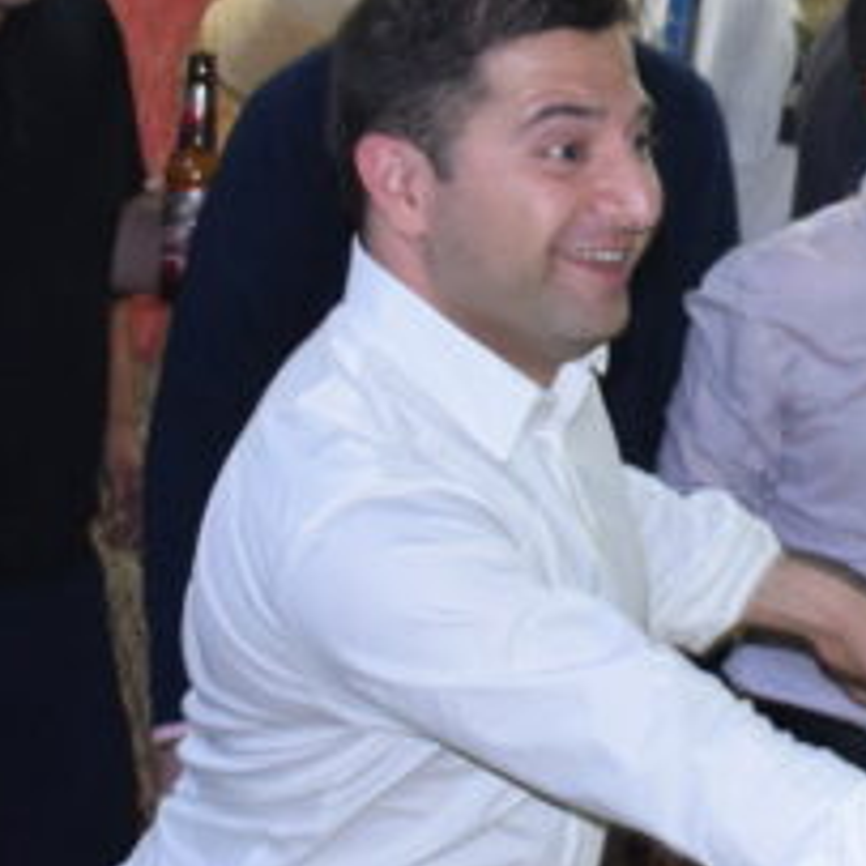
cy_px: 670
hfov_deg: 11.0
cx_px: 1190
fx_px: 4359
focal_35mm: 154
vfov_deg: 11.3
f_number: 4.5
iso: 3200
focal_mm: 32
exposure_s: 1/60
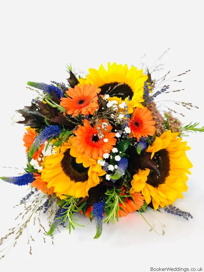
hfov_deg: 28.0
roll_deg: +1.0
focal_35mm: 52
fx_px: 409
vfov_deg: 36.8
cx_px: 102
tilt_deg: -15.4
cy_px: 136
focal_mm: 6
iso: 32
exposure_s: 1/50
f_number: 2.4
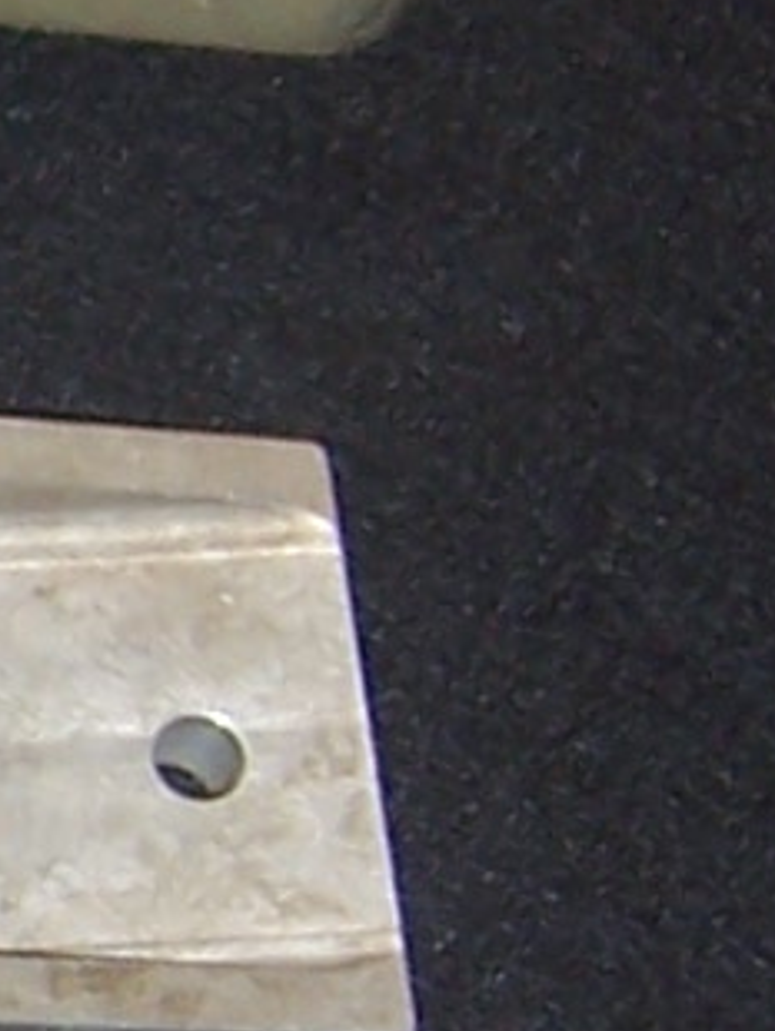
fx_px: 6499
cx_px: -1523
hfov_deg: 6.3
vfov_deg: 9.1
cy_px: 712
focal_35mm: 218
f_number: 2.8
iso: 80
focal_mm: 5.5
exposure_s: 1/60
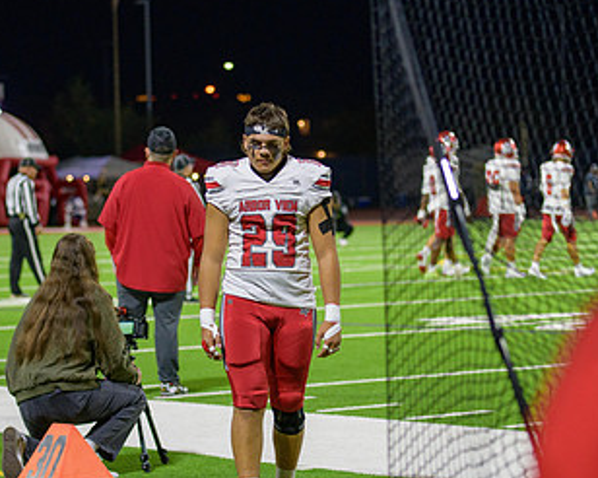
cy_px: 238
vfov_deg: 9.2
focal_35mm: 168
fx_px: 2971
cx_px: 285
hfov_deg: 11.5
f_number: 2.8
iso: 1250
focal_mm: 95
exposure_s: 1/320
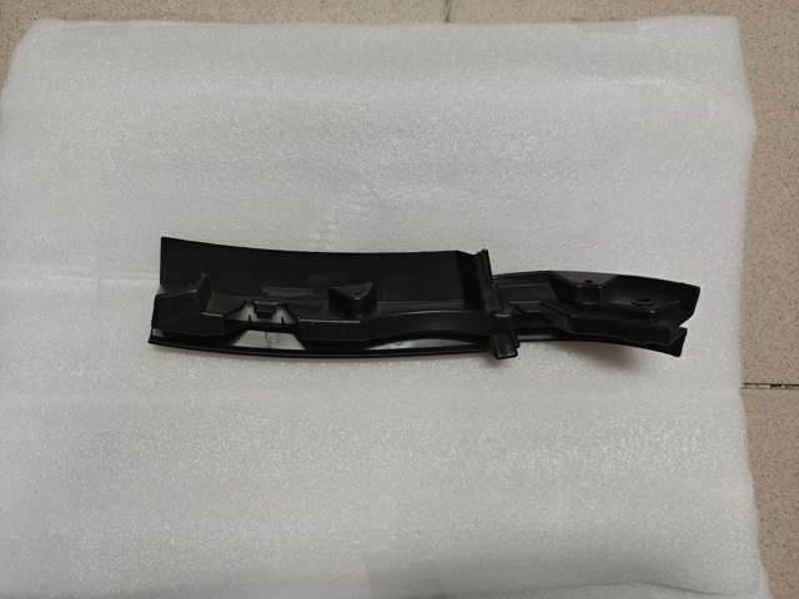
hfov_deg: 67.3
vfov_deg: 53.1
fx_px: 600
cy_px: 300
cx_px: 400
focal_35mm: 26
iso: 250
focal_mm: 4.94
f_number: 1.59
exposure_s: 1/50
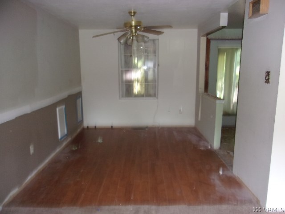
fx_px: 222
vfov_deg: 51.4
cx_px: 142
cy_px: 107
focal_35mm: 27
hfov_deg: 65.3
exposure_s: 1/34
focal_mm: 4.9
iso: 200
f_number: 3
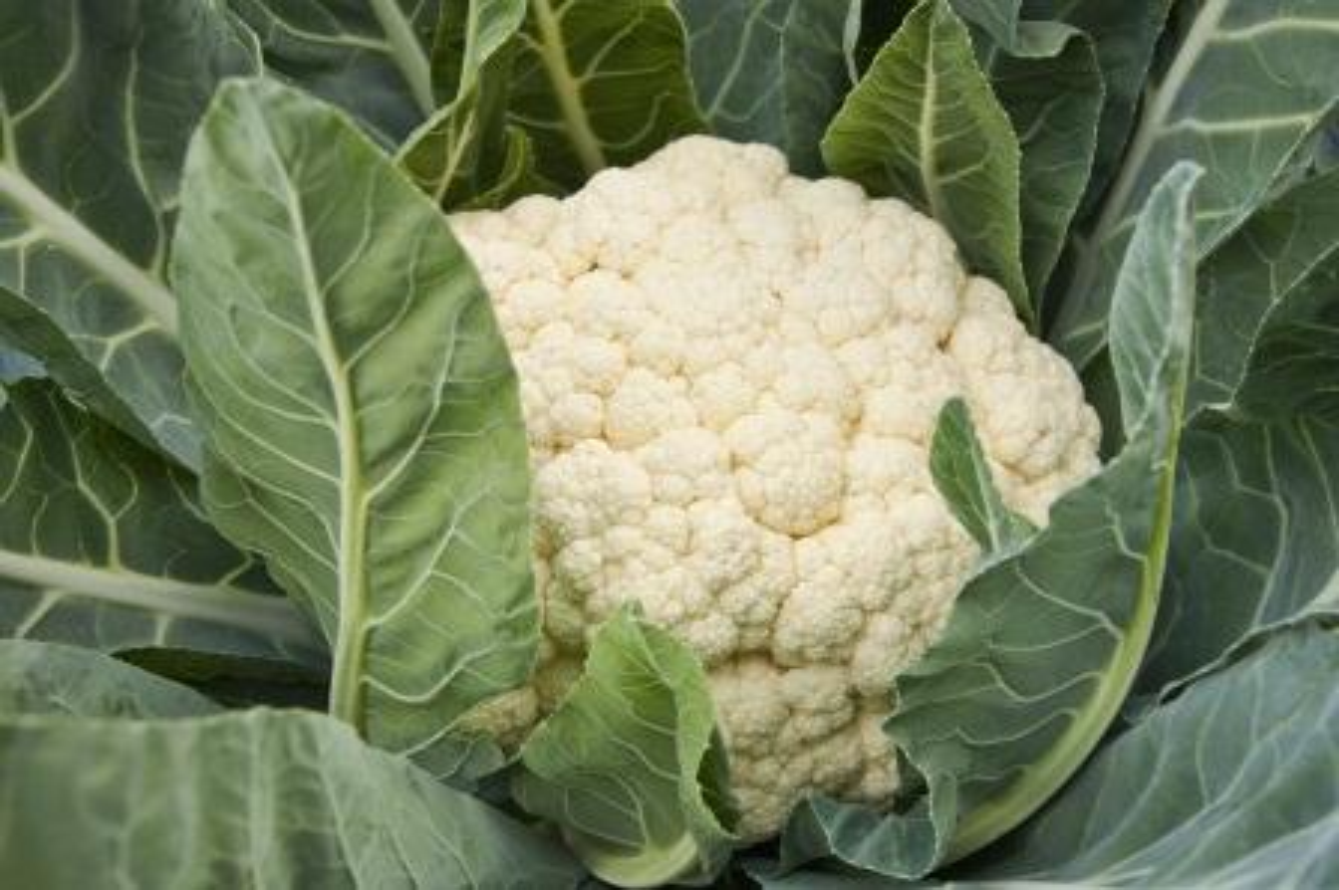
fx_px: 1672
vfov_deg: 29.8
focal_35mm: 45
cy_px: 445
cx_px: 670
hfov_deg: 43.6
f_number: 7.1
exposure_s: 1/125
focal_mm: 30
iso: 250
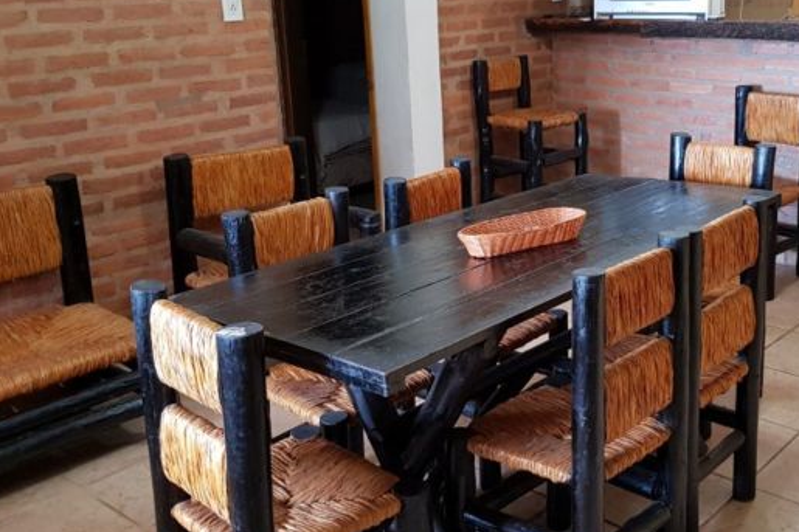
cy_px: 197
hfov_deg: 45.7
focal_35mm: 42
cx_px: 534
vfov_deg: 31.7
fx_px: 932
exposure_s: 1/33
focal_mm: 4.3
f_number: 1.7
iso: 160
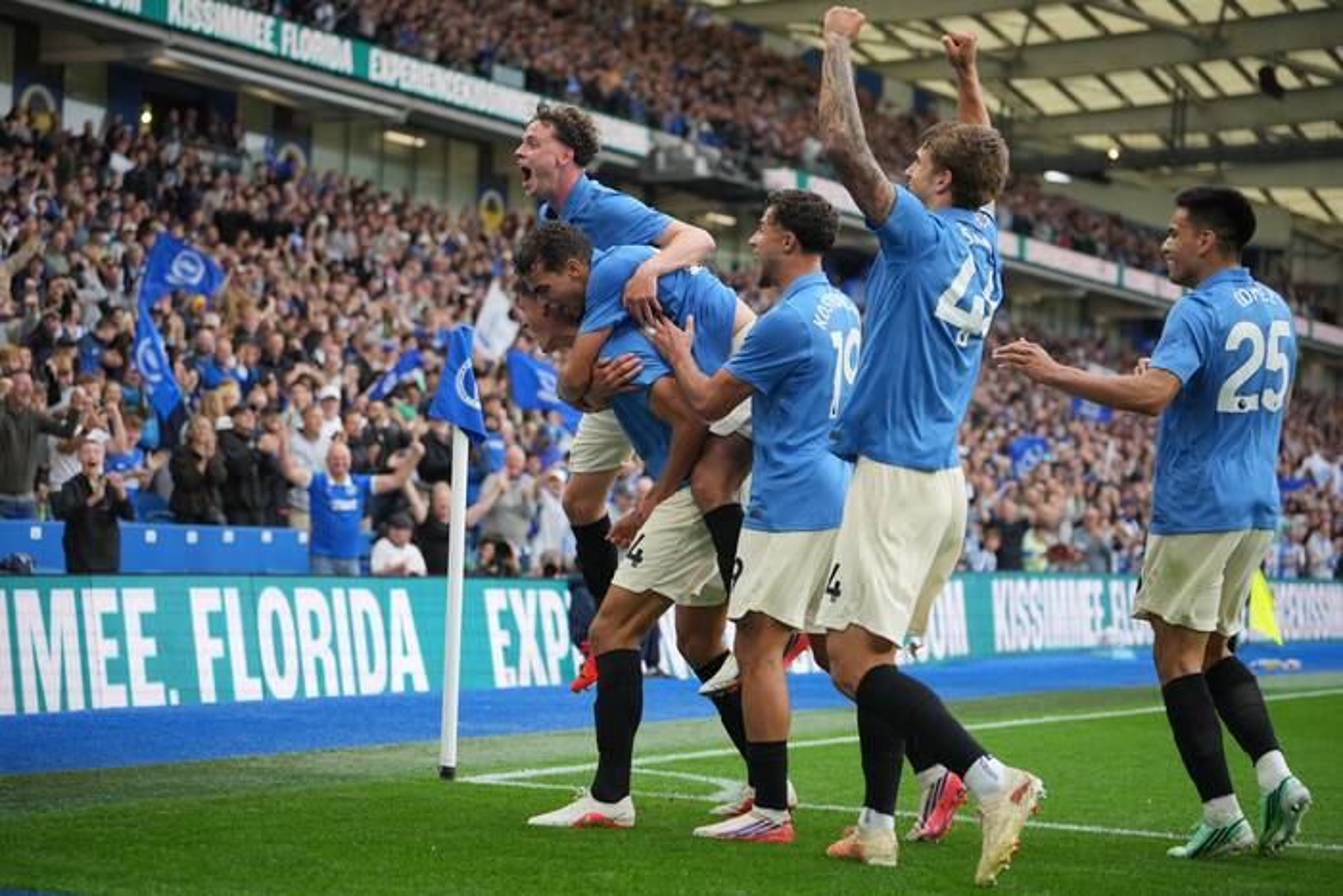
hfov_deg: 25.7
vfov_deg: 17.3
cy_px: 448
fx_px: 2948
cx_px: 672
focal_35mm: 79
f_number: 2.8
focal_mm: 79
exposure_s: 1/2000
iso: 1600
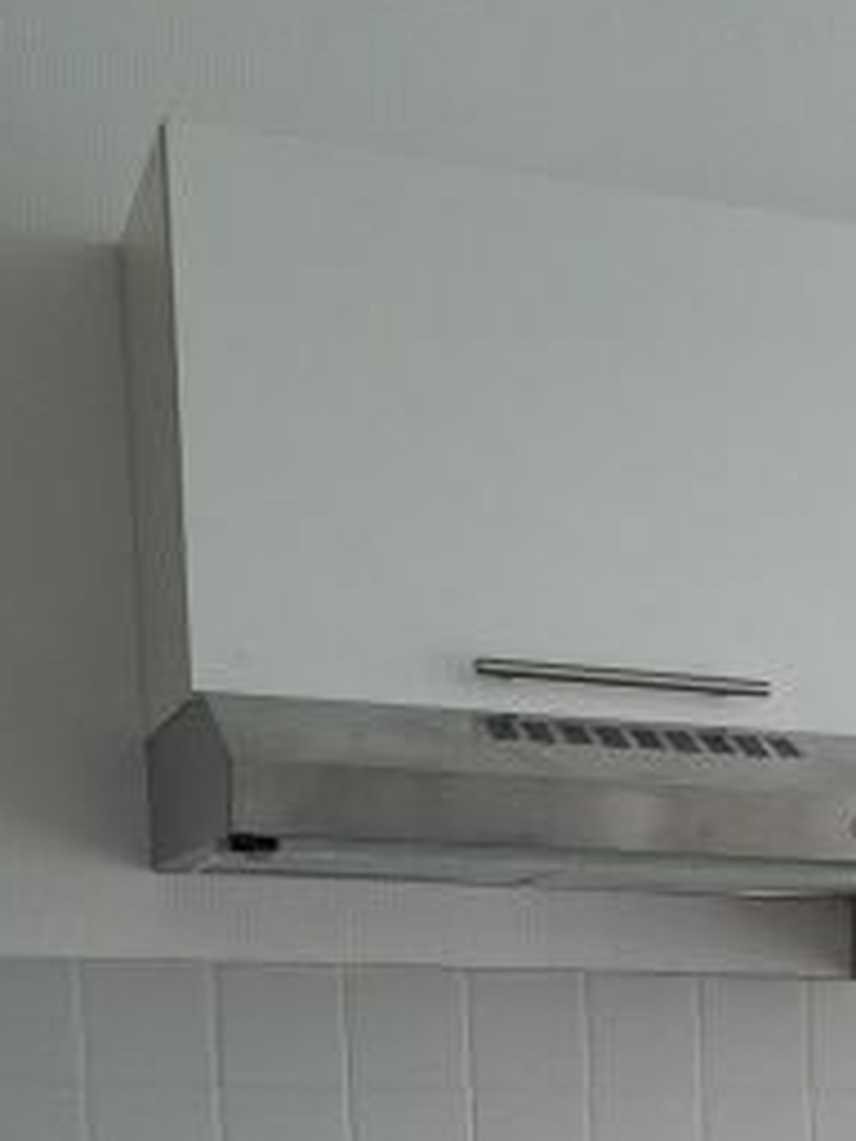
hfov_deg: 17.6
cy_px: 1444
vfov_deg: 22.6
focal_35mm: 78
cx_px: 1137
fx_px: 2572
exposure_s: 1/50
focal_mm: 4.65
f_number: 1.8
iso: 100
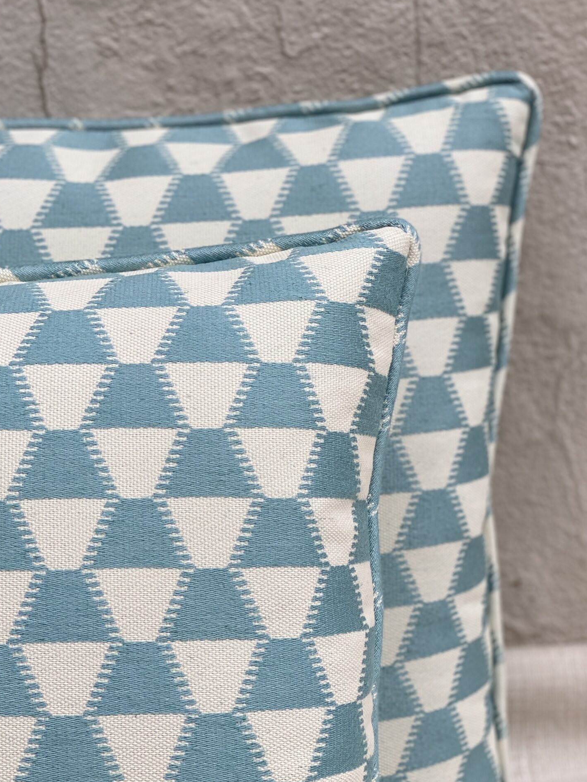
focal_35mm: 70
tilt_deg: -24.0
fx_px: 1583
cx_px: 317
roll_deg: +1.6
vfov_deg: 27.8
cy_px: 349
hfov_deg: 21.0
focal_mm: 6
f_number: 2
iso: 25
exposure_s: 1/122
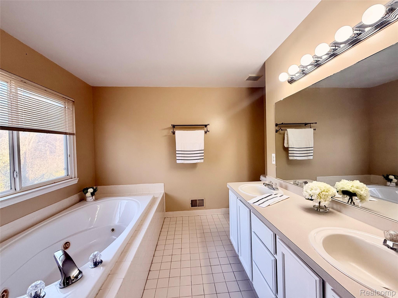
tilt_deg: -1.9
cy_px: 149
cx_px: 199
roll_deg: +1.1
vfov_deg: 85.7
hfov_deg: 102.1
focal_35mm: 14
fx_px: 161
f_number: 2.2
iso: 160
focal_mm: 2.22
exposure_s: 1/120
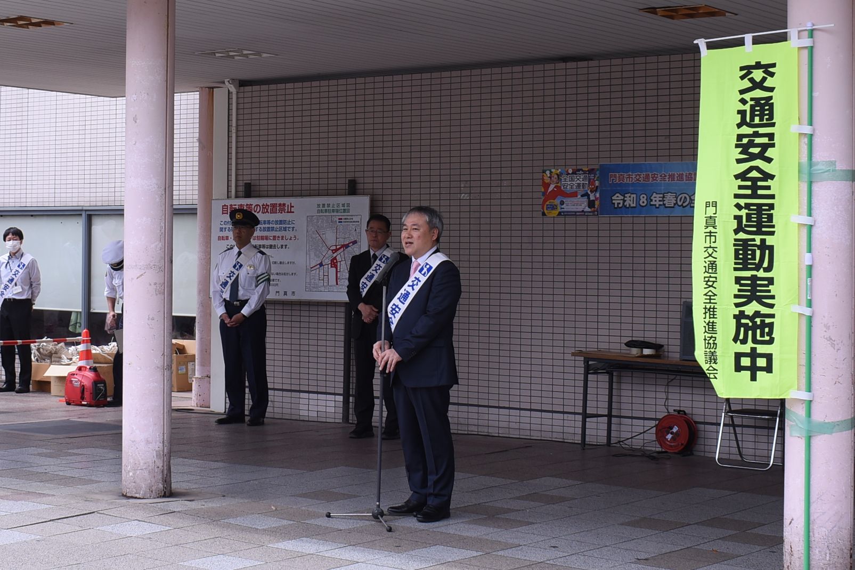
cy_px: 285
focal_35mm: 36
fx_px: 855
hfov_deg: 53.1
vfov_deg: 36.9
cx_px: 428
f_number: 7.1
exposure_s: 1/160
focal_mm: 24
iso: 100
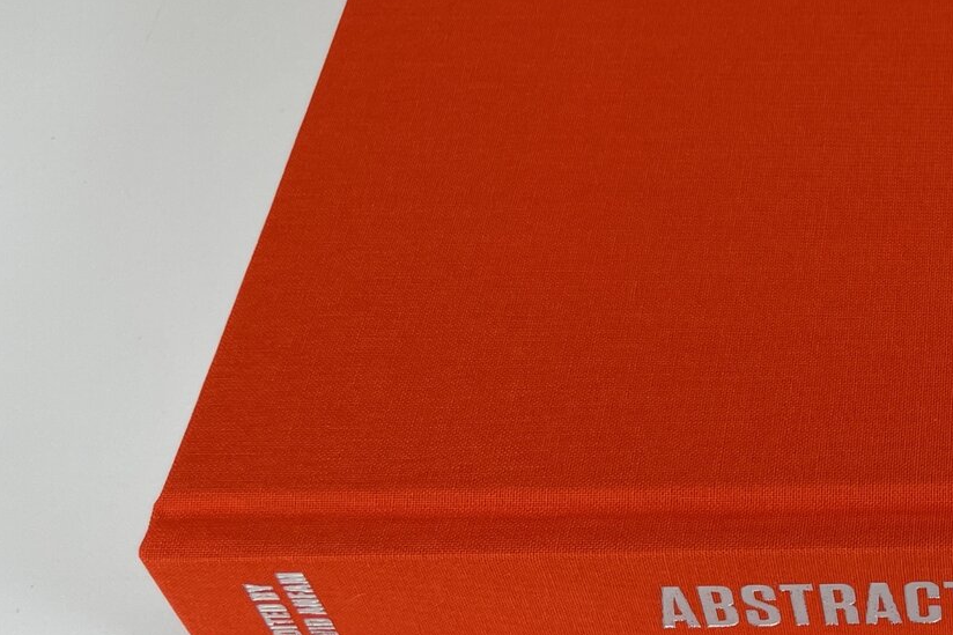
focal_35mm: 63
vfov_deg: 21.5
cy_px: 206
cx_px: 1087
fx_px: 1667
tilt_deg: -51.9
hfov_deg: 28.5
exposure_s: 1/121
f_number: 1.6
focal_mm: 4.2
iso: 40
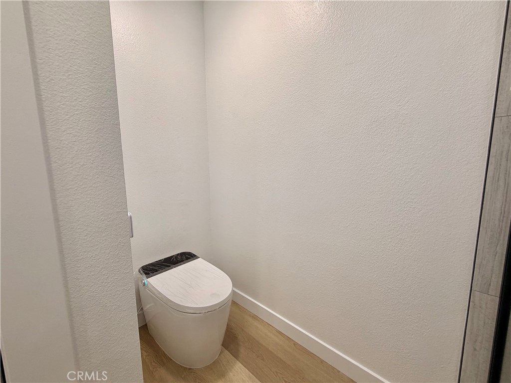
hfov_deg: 102.1
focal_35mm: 14
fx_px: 207
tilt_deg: -6.0
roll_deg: +0.5
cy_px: 192
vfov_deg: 85.7
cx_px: 256
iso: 125
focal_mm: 2.22
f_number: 2.2
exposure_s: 1/120
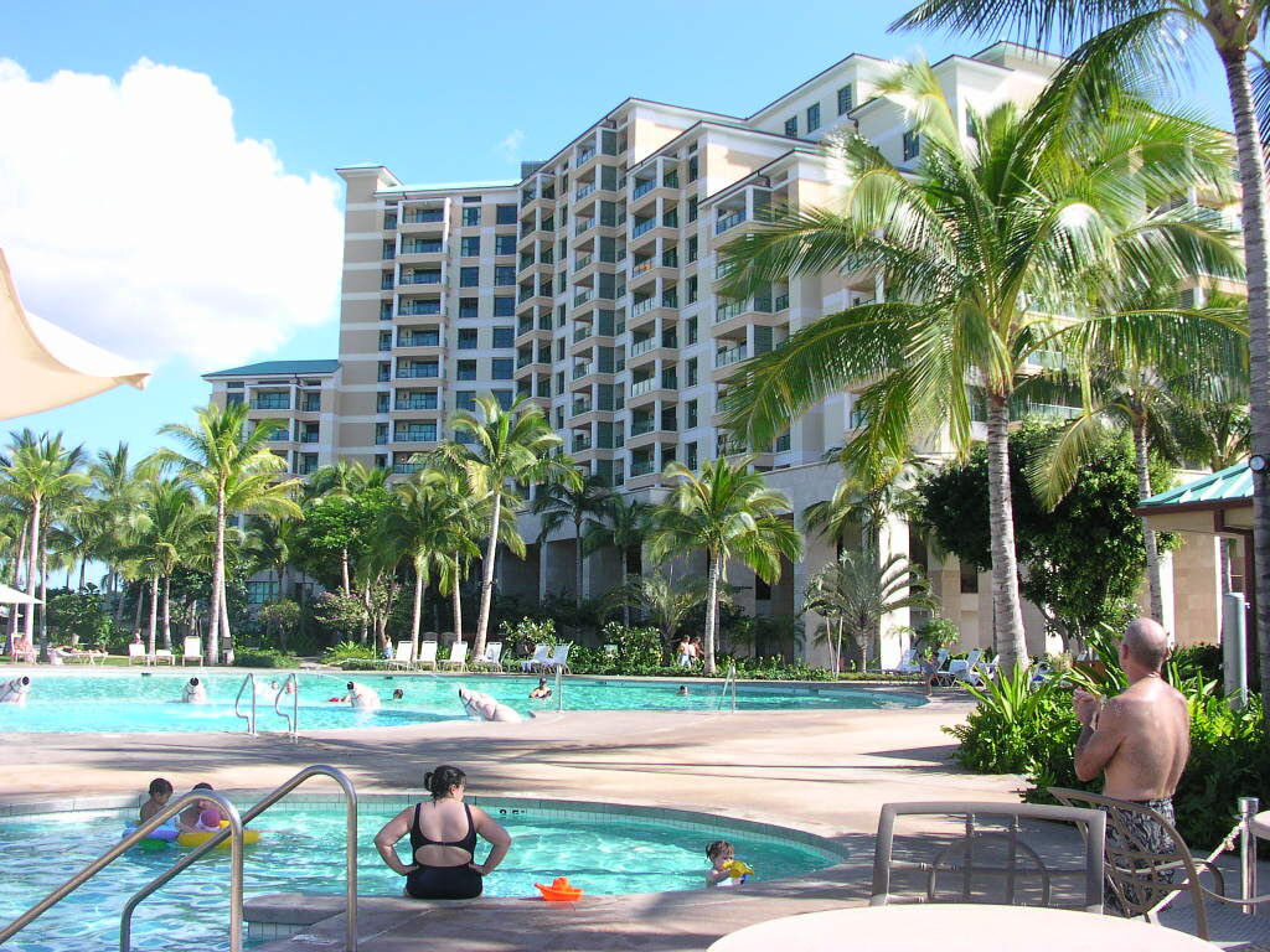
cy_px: 476
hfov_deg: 50.1
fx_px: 1357
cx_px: 635
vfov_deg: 38.7
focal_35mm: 37
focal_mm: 5.6
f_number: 4.5
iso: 100
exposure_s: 1/234
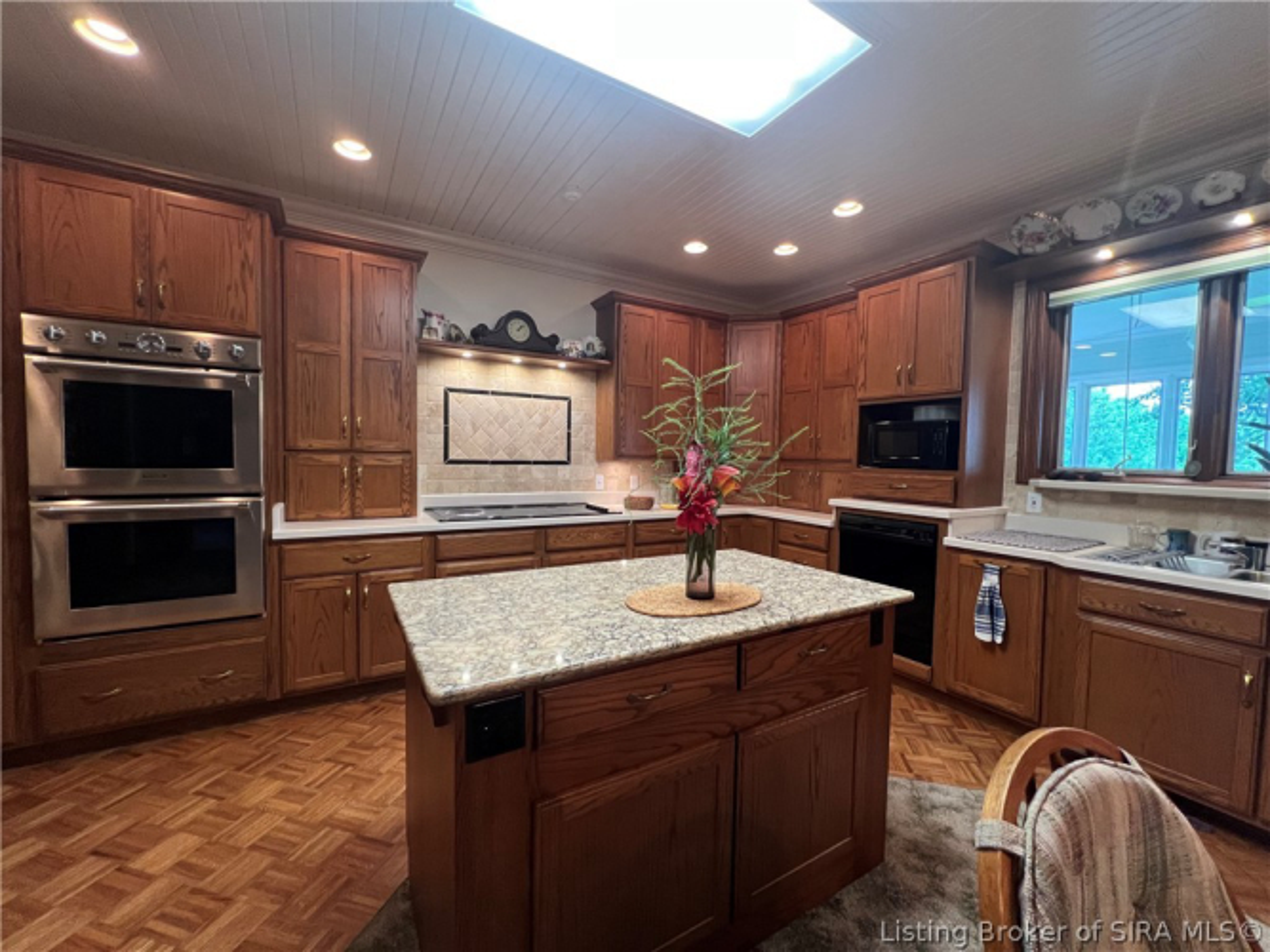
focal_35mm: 13
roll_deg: -0.7
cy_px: 476
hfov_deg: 106.2
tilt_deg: -2.7
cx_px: 635
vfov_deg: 89.9
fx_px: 477
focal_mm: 1.57
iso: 250
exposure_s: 1/60
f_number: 1.8
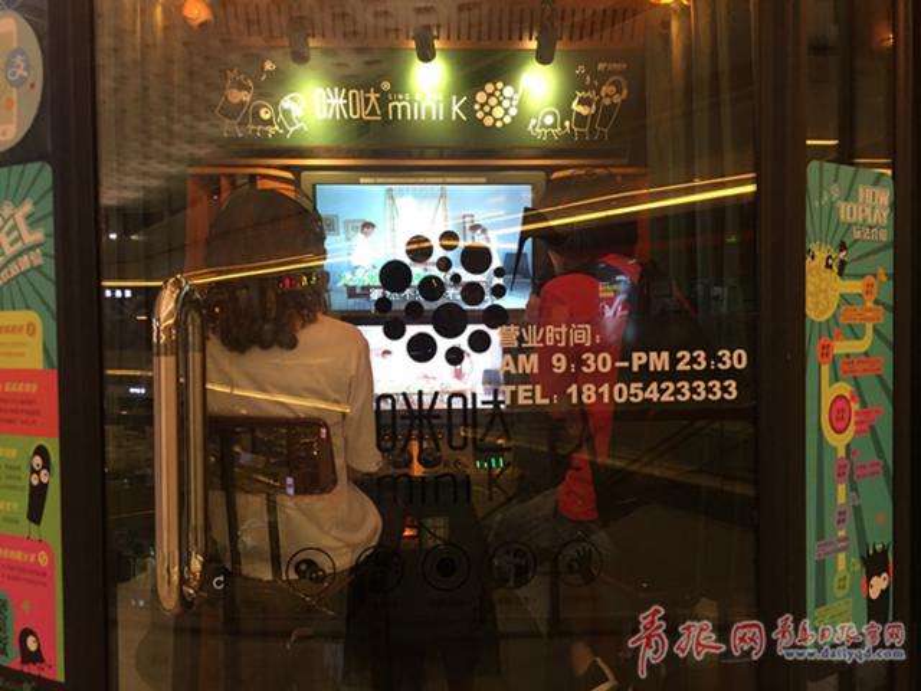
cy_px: 346
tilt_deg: -2.5
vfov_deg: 48.2
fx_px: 772
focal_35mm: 29
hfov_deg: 61.7
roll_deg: -0.5
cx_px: 460
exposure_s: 1/33
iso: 160
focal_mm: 4.15
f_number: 2.2
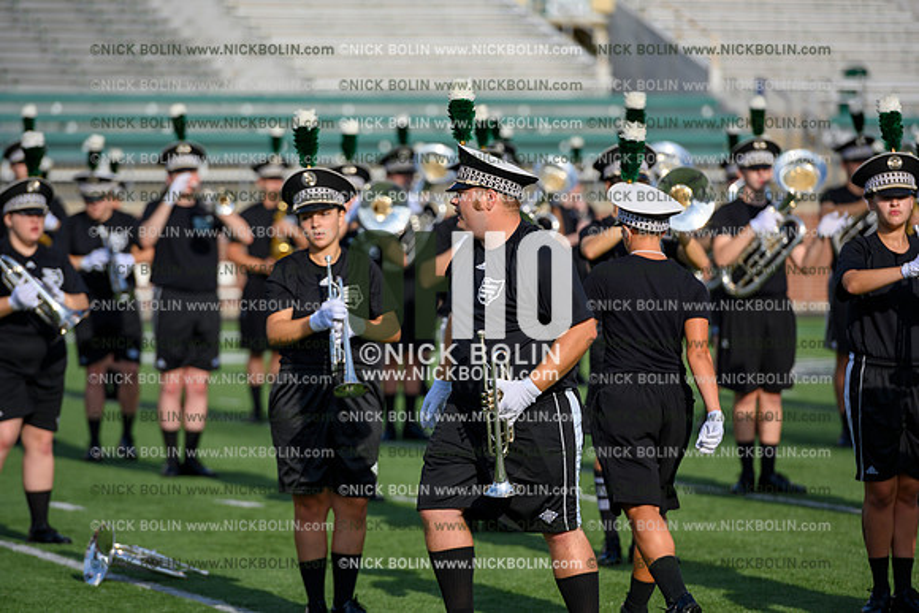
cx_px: 460
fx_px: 5107
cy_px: 306
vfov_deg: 6.9
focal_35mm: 200
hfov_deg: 10.3
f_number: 4
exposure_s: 1/1600
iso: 100
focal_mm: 200
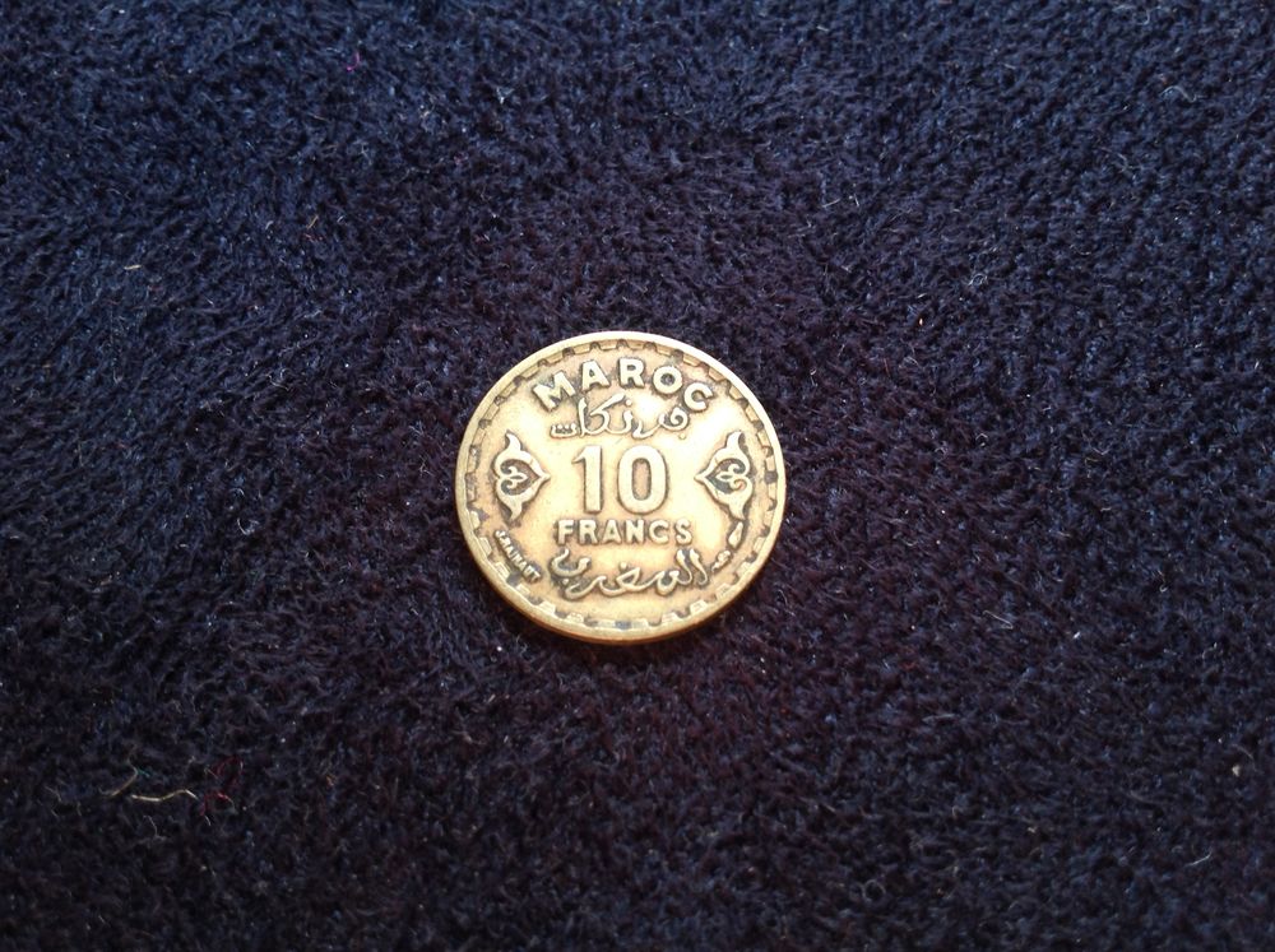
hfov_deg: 52.7
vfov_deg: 40.6
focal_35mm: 35
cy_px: 476
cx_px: 638
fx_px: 1287
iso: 50
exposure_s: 1/20
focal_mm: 4.28
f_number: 2.4
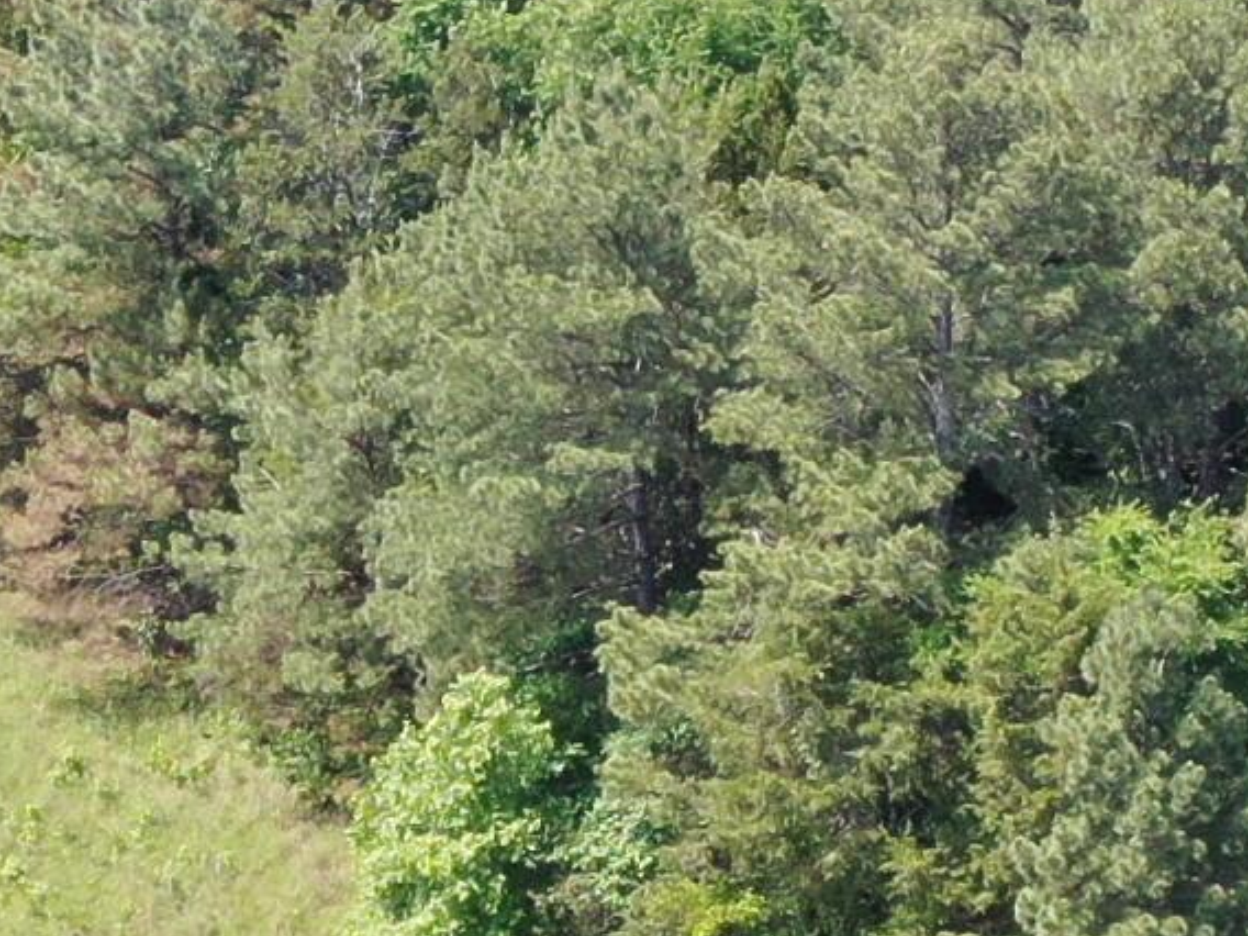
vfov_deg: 7.2
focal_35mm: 206
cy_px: 824
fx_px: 7427
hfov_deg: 9.6
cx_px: 778
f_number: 3.4
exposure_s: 1/200
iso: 100
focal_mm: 6.63
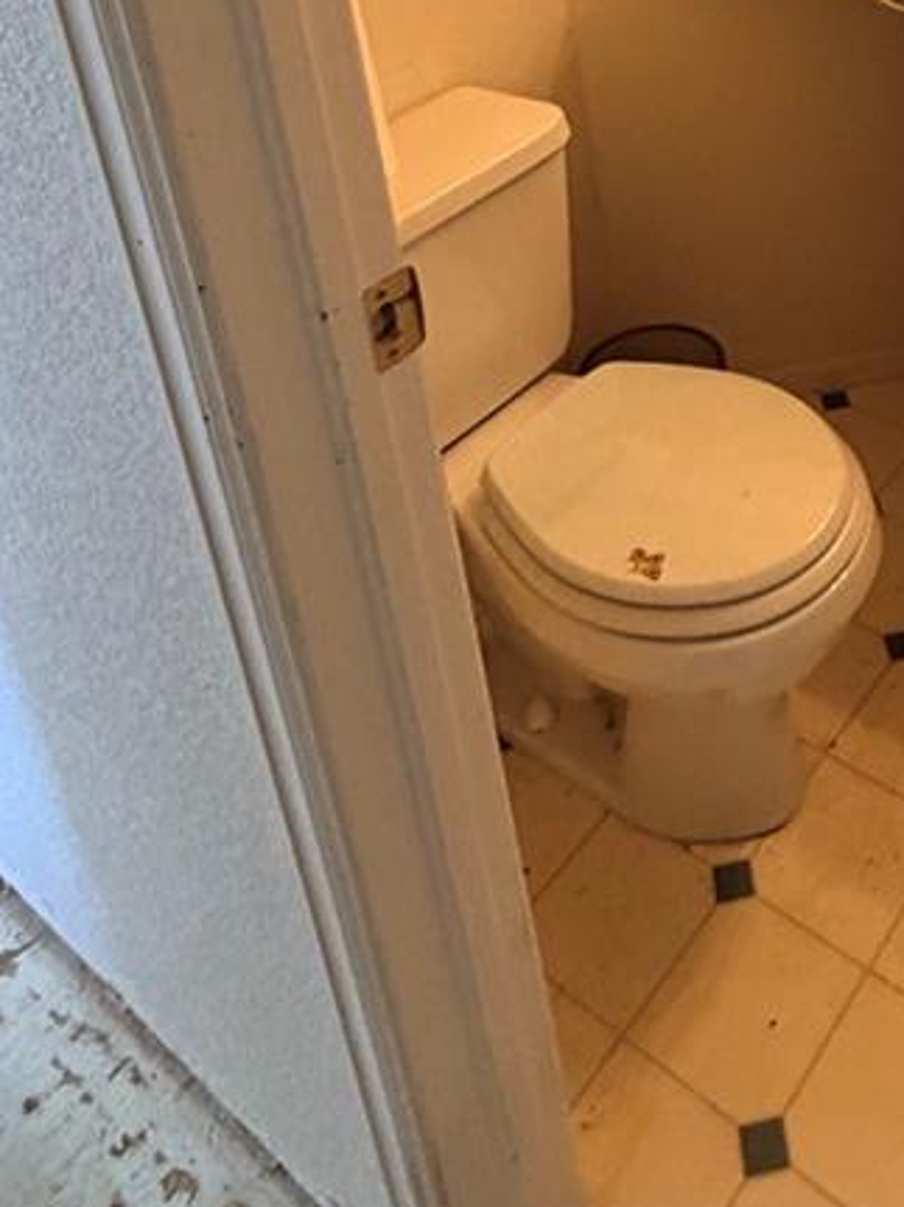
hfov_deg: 35.0
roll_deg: +4.5
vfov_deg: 41.5
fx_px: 1359
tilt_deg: -19.3
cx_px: 789
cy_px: -6
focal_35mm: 39
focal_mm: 2.22
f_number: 2.2
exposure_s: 1/60
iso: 320
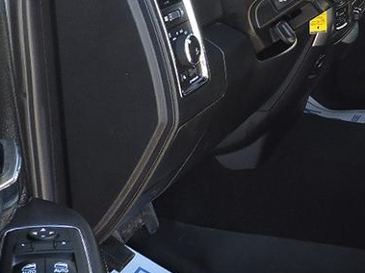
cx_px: 411
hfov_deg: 22.6
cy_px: 8
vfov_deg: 17.8
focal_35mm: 81
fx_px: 854
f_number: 3
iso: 100
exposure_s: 1/40
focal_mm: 4.3
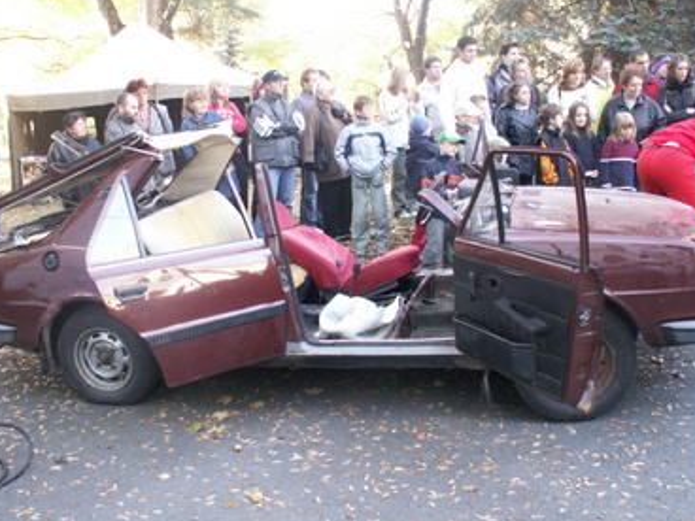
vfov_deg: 37.7
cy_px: 247
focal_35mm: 38
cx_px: 364
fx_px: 763
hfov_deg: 49.0
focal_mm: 5.86
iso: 80
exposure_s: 1/40
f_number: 2.8
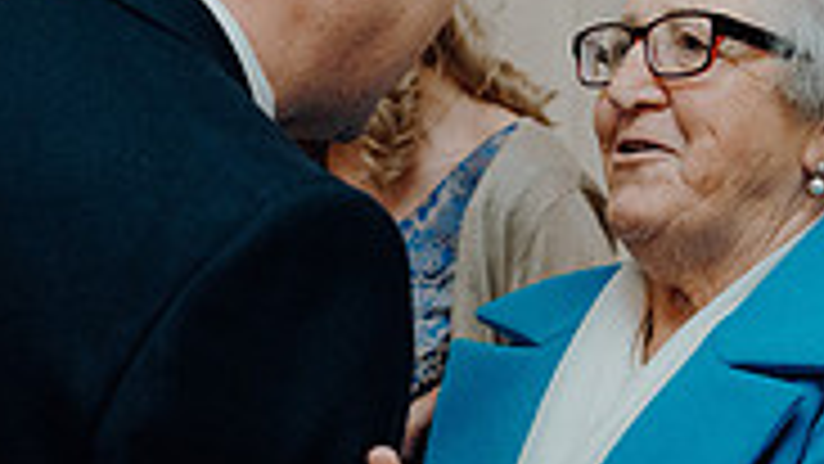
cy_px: 444
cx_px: 450
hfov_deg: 18.9
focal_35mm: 113
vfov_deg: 10.7
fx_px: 2469
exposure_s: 1/200
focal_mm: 34
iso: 2500
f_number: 3.5
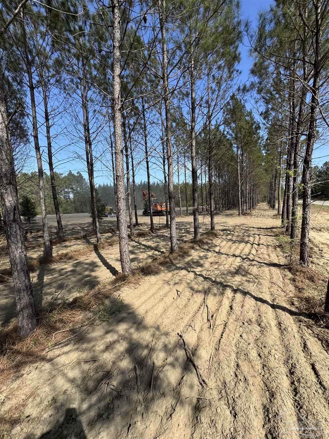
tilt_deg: -4.8
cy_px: 220
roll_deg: +3.8
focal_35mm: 14
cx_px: 164
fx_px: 177
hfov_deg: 85.7
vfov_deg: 102.1
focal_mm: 2.22
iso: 40
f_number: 2.2
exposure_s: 1/1063
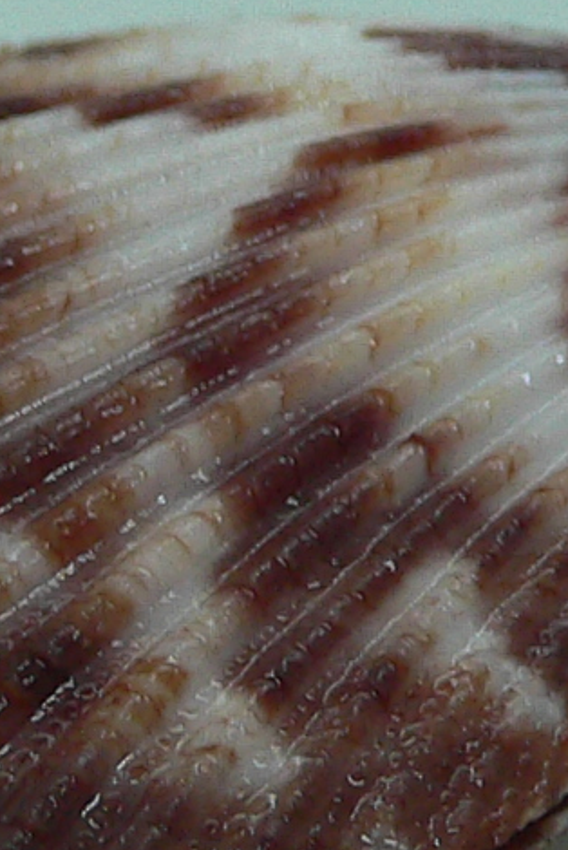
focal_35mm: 156
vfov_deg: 13.1
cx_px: 166
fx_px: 3686
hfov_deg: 8.8
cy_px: 705
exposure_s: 1/60
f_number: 2.8
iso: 100
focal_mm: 4.6
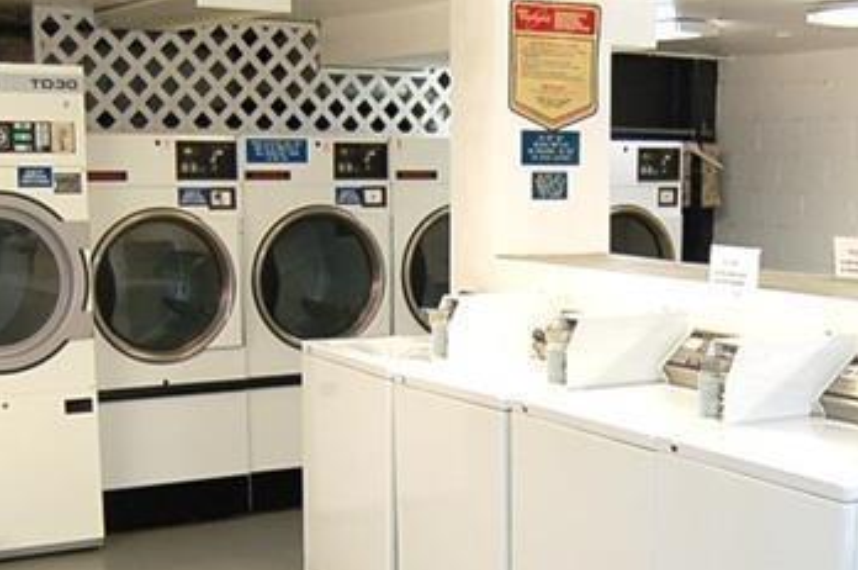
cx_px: 587
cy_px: 455
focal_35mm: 62
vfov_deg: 21.6
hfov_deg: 32.1
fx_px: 1476
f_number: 3.5
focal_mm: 18
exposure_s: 1/60
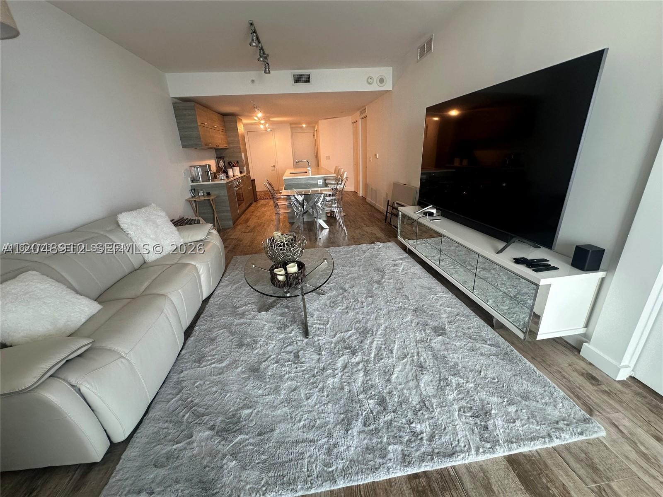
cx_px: 332
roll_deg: +3.6
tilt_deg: -18.9
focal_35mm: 14
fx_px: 268
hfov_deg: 102.1
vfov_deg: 85.7
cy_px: 248
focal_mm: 2.22
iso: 160
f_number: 2.2
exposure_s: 1/120
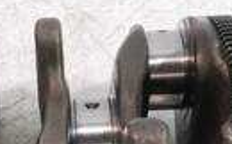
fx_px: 594
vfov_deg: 13.4
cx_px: 2
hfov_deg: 21.4
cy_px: 183
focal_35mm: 94
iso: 800
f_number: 3.5
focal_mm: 12
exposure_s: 1/60
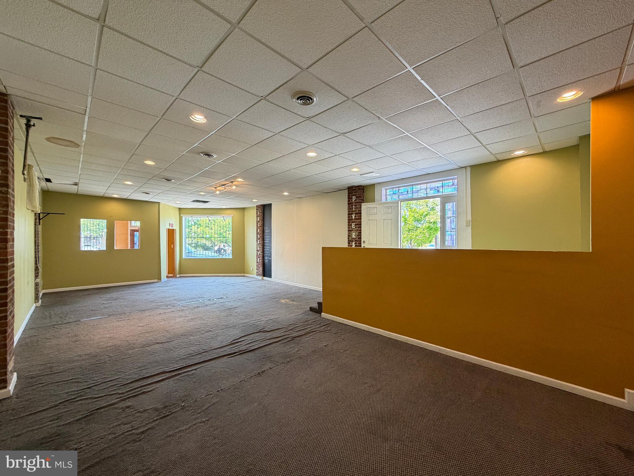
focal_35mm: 14
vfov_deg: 85.7
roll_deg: +0.0
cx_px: 317
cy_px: 238
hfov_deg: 102.1
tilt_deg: +0.1
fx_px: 256
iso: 160
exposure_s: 1/60
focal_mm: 2.22
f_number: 2.2
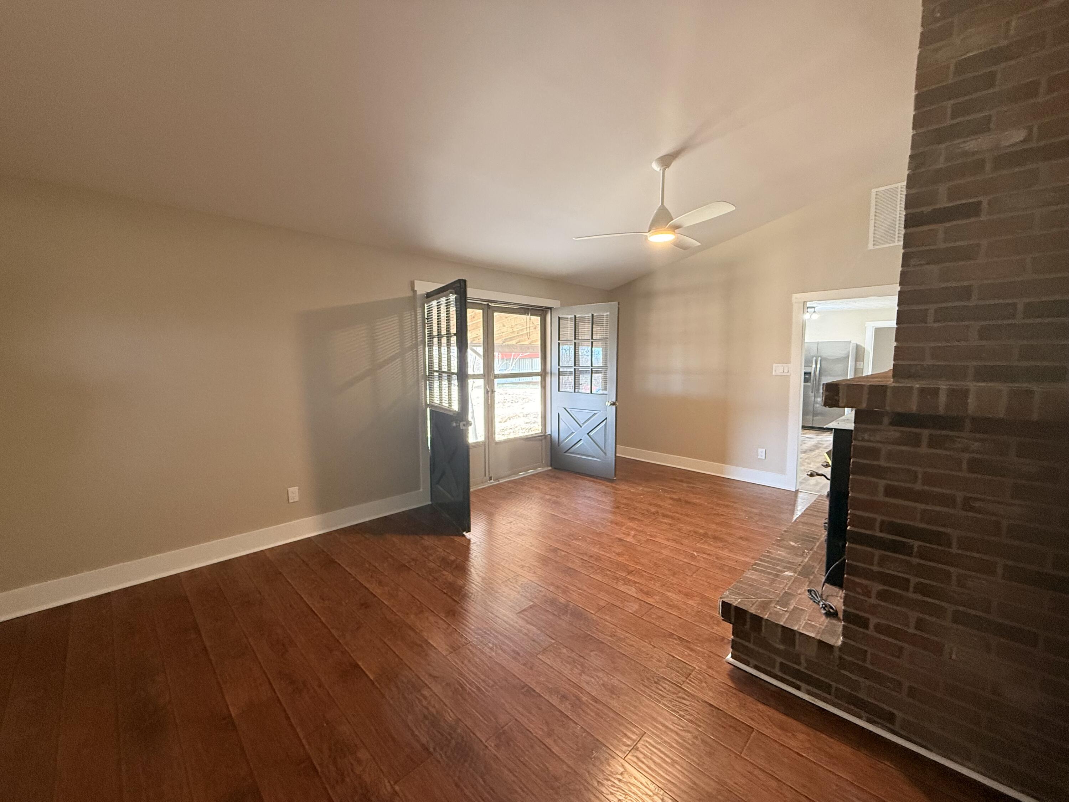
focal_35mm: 14
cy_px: 401
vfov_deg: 85.7
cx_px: 534
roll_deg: -0.3
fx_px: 432
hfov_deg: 102.1
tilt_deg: -6.0
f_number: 2.2
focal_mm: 2.22
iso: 400
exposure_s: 1/60
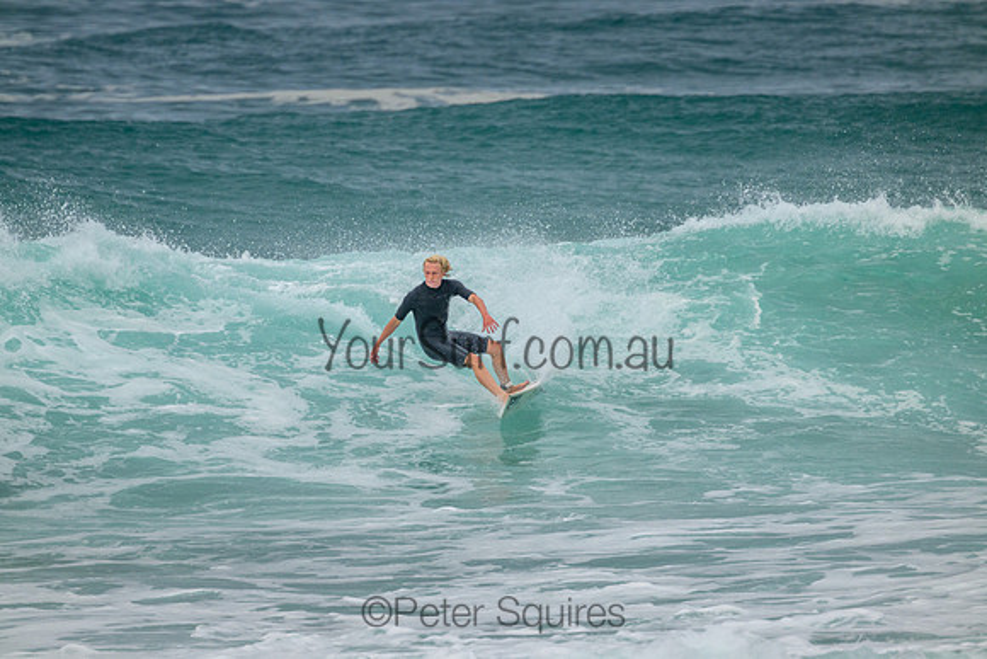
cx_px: 494
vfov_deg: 1.7
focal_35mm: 800
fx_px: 21937
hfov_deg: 2.6
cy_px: 330
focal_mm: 800
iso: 900
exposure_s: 1/2000
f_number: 11
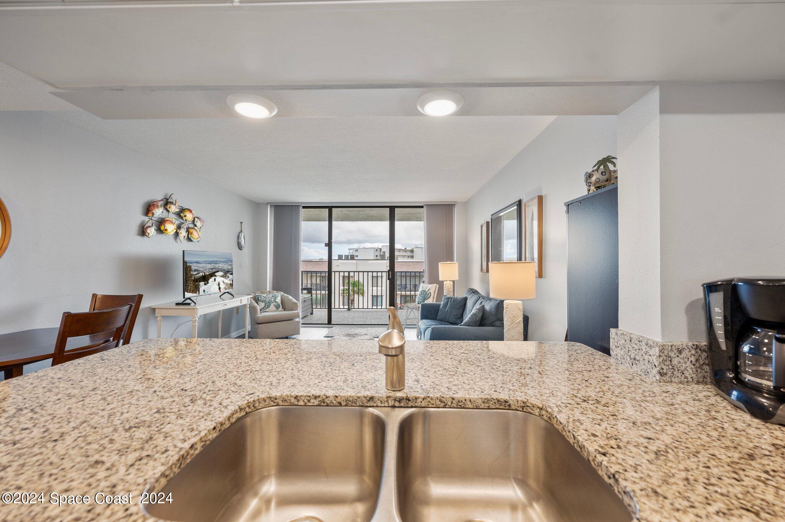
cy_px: 261
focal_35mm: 14
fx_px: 305
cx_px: 392
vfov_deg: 81.1
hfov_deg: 104.3
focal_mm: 14
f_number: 5
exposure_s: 1/25
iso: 250
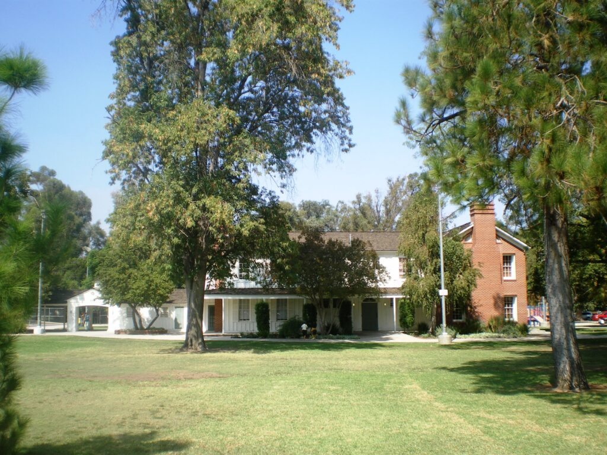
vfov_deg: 39.7
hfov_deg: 51.4
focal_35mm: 36
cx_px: 304
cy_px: 228
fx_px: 631
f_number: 4.6
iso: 50
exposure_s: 1/200
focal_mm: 6.3
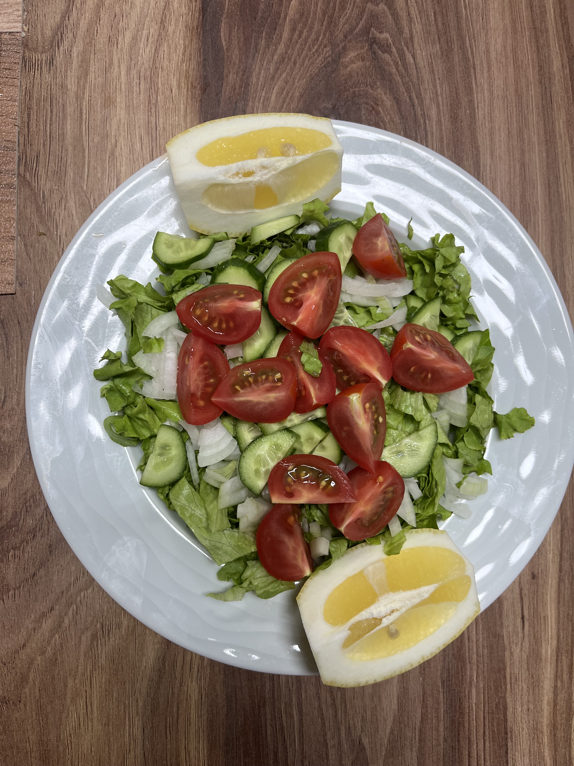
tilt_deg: -84.1
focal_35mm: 26
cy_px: 383
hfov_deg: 53.1
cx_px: 287
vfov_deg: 67.3
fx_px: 575
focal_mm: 5.1
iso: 125
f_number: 1.6
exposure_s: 1/100
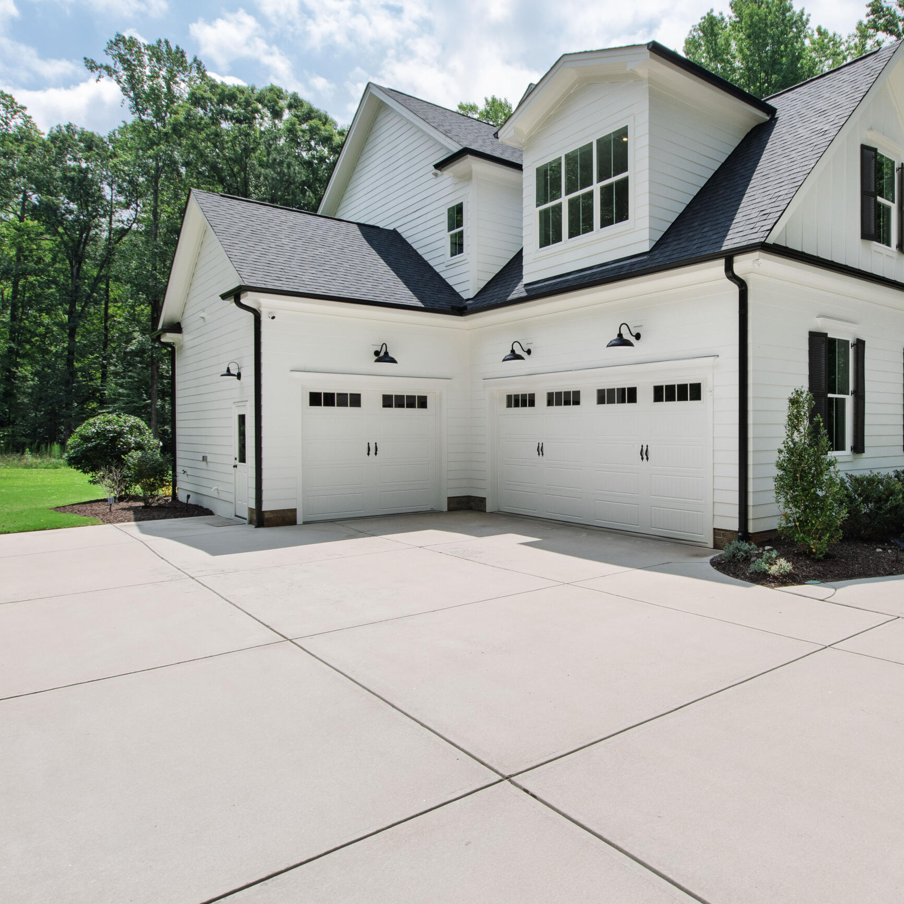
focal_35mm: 22
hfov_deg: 68.1
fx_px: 650
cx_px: 586
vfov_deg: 69.6
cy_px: 434
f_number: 8
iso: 250
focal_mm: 10
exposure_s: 1/400
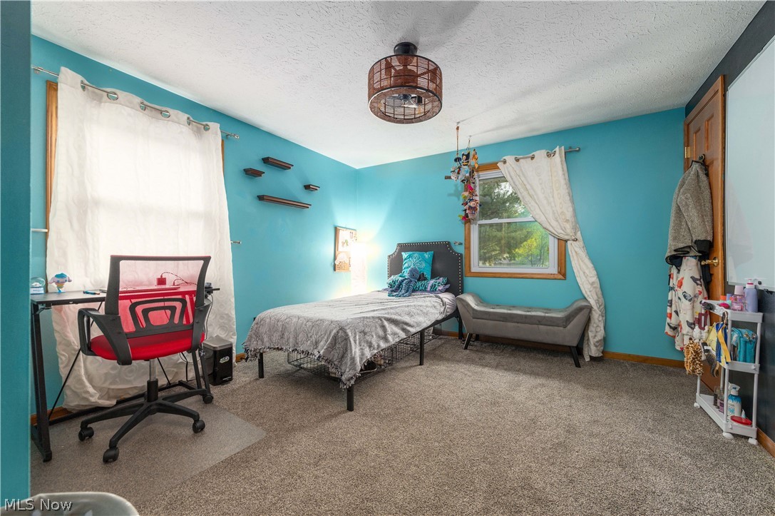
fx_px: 301
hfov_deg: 104.3
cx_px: 388
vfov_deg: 81.1
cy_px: 258
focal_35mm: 14
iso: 400
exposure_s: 1/60
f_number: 8
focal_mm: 14
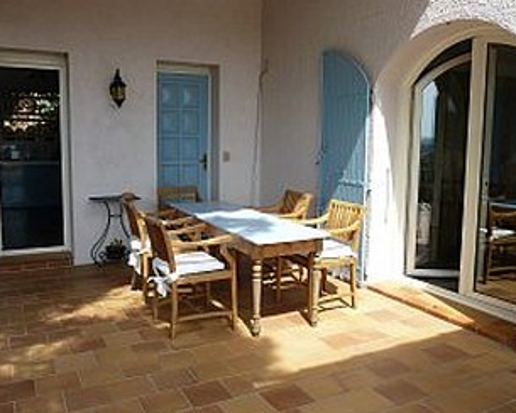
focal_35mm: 32
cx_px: 244
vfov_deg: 45.8
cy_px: 202
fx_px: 489
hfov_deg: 55.6
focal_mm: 4.1
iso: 80
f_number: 4
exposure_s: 1/250
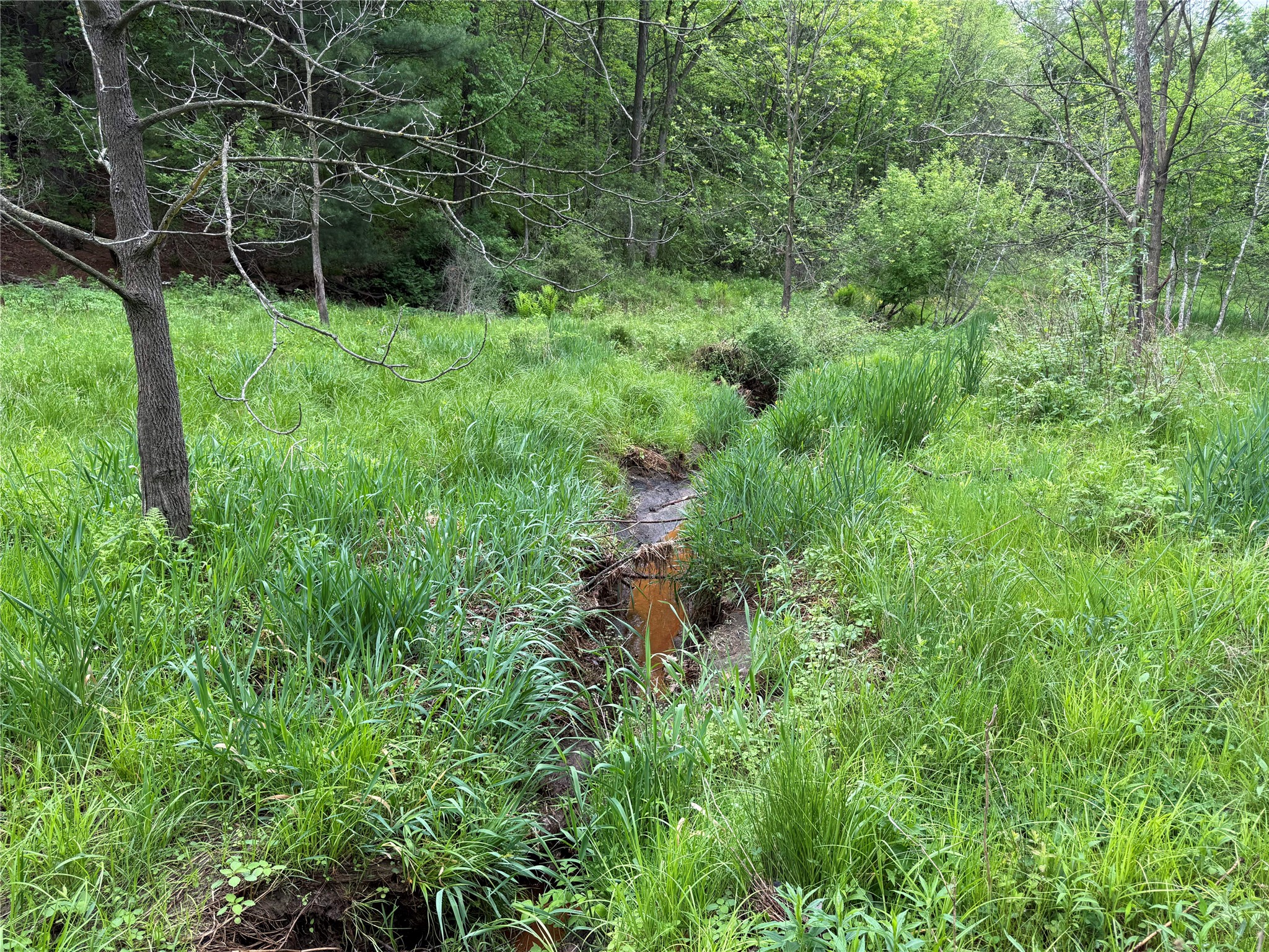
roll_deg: +0.6
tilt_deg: -13.8
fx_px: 880
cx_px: 634
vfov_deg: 56.8
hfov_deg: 71.6
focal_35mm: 24
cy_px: 476
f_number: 1.78
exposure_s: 1/222
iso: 64
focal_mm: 6.76
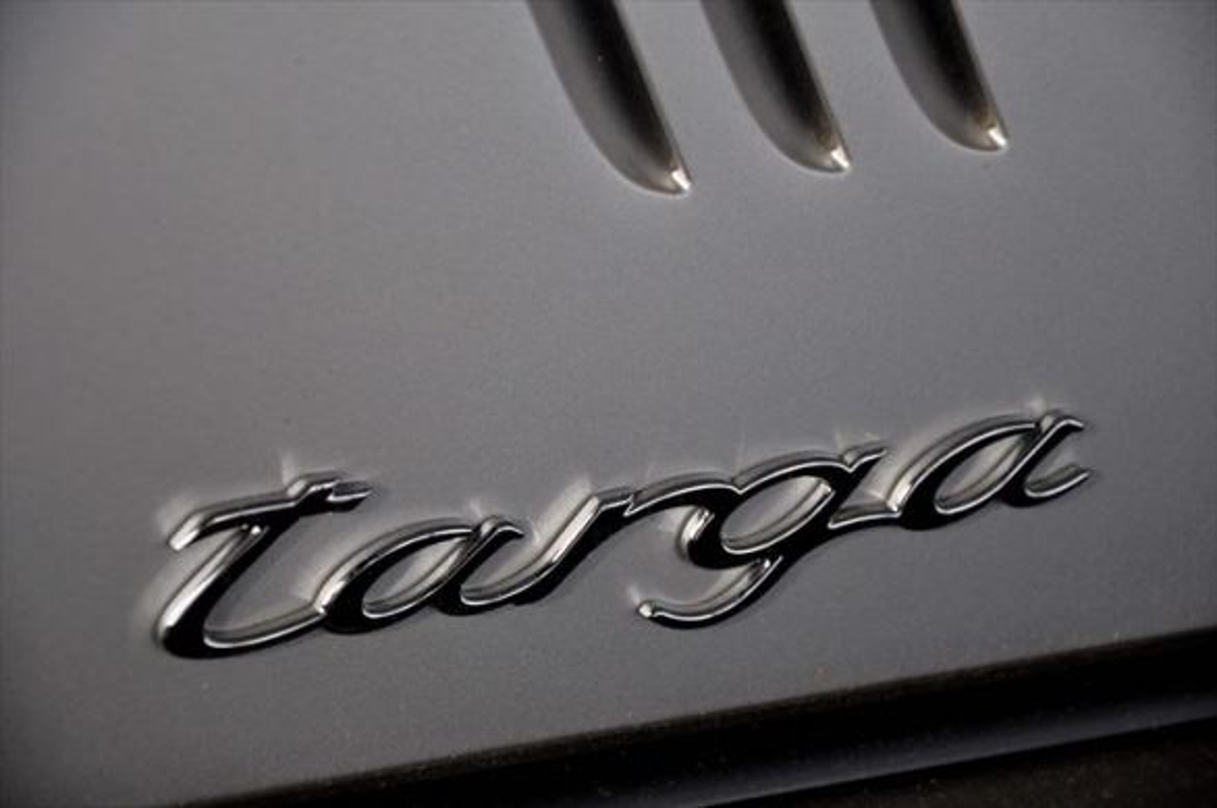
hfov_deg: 13.1
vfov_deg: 8.7
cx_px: 608
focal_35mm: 158
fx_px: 5317
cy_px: 404
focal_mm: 105
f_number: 6.3
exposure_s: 1/160
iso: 200
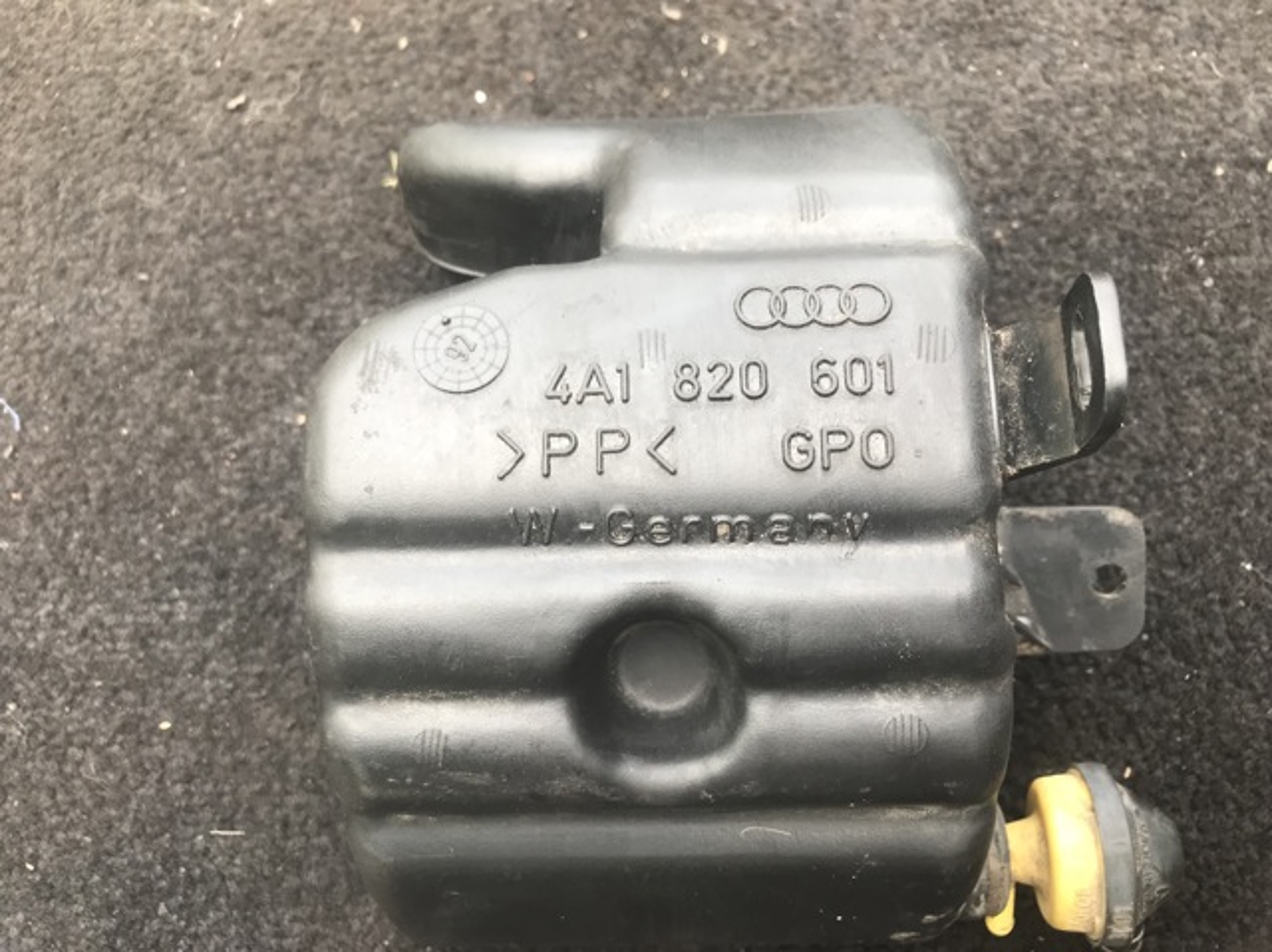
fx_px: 1028
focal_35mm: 28
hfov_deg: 63.5
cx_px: 636
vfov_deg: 49.7
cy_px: 476
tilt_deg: -79.5
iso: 40
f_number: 1.8
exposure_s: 1/100
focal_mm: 3.99
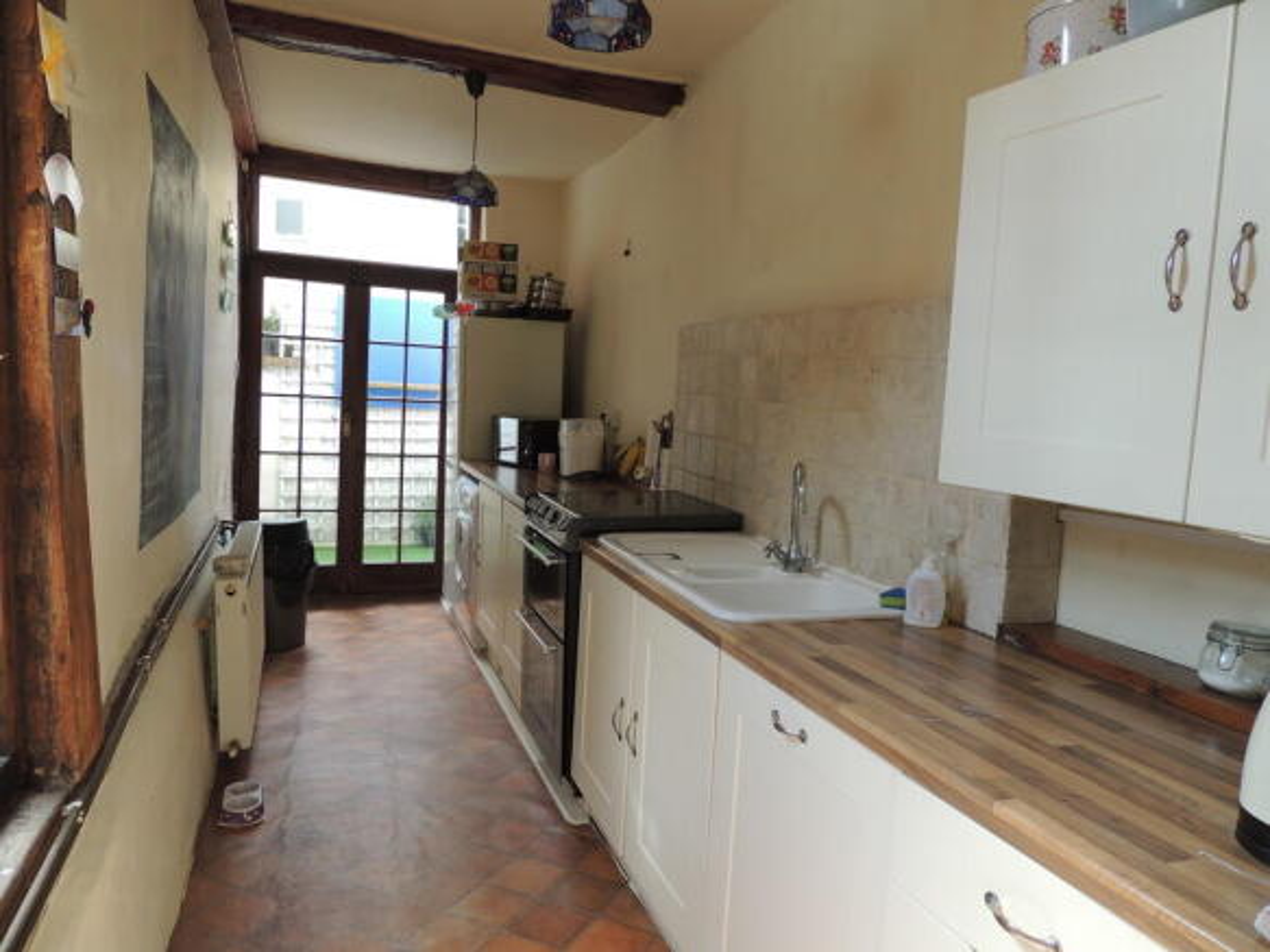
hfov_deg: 71.6
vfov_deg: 56.8
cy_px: 476
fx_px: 880
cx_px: 635
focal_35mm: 24
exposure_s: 1/60
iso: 100
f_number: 3
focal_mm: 4.3
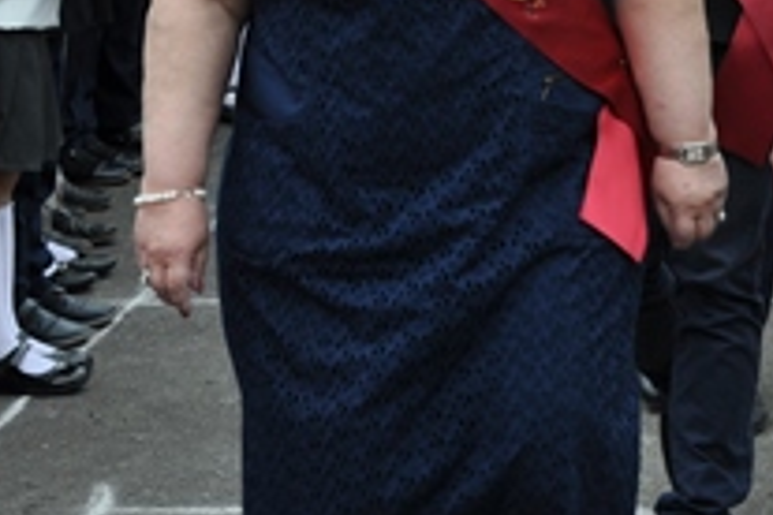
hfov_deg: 10.5
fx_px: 4196
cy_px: -218
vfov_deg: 6.9
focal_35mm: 195
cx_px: 706
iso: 200
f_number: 10
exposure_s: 1/100
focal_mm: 45
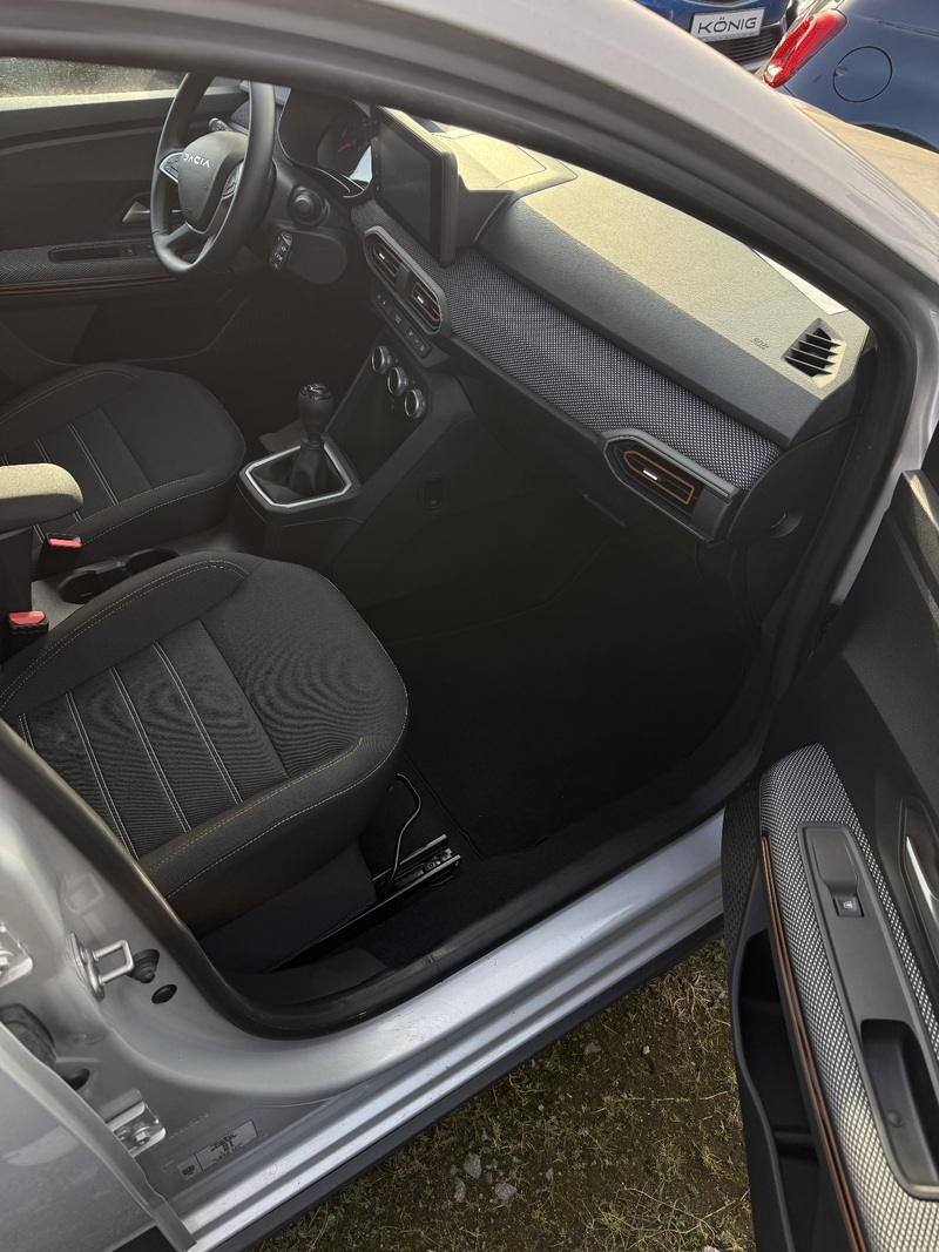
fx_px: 868
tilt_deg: -43.6
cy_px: 626
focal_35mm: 24
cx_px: 470
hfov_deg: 56.8
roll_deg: -3.1
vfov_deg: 71.6
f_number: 1.78
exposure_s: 1/453
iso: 100
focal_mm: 6.76
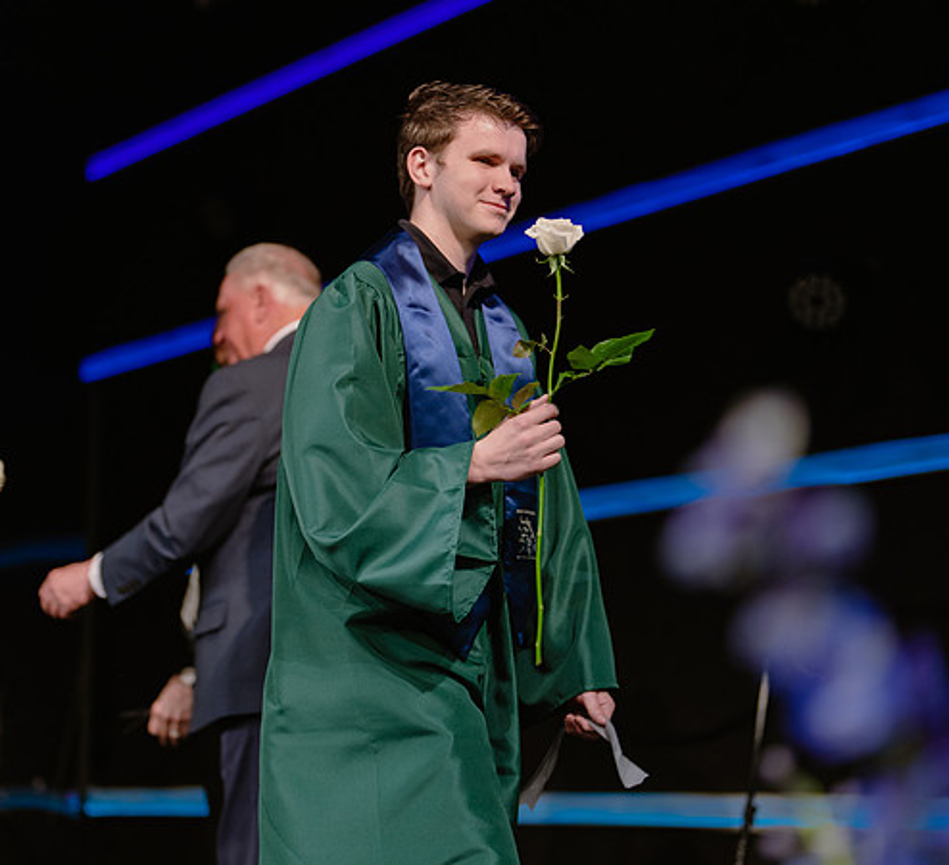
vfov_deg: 22.4
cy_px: 367
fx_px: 2186
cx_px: 400
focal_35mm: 74
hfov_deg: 24.5
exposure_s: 1/320
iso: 640
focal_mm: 50
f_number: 1.2
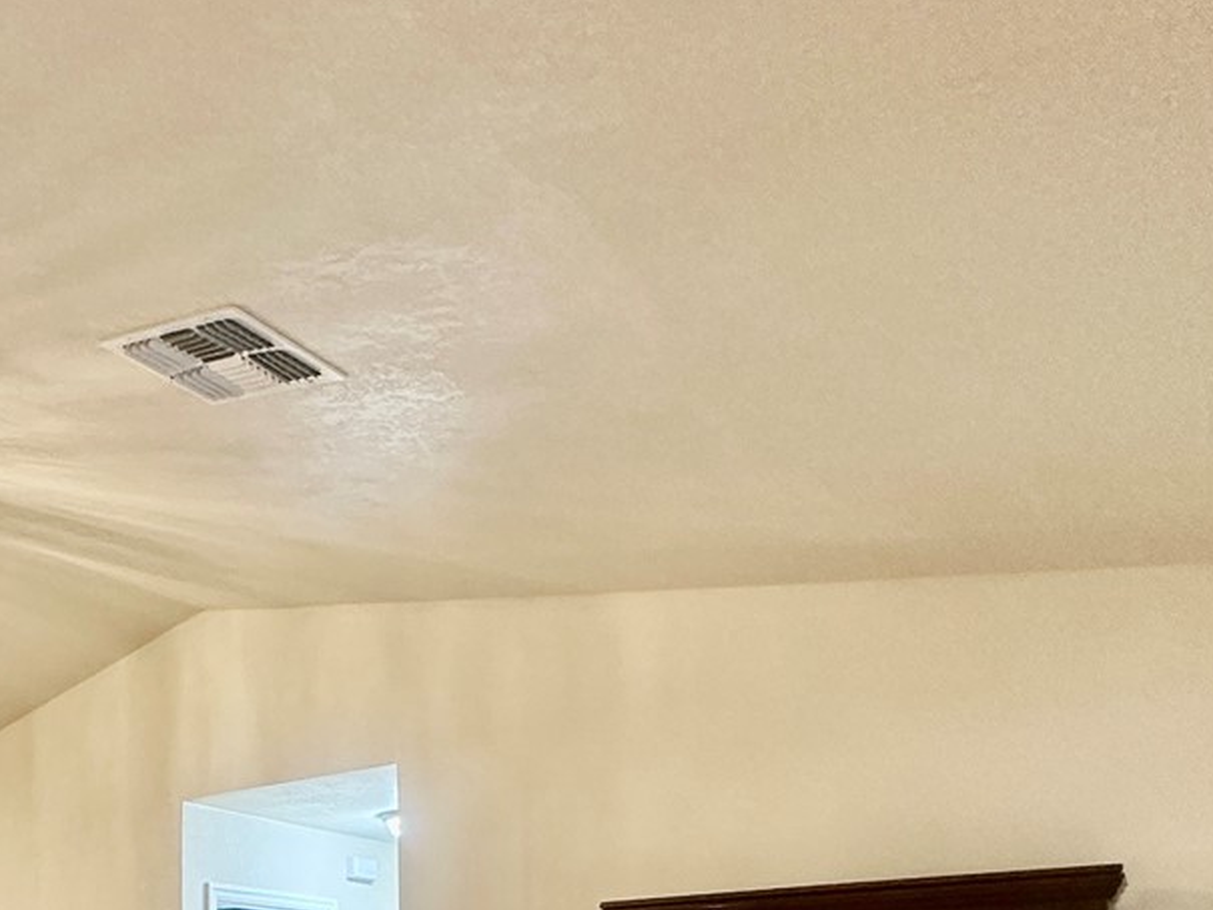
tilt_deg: +0.5
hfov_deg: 44.7
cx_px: 80
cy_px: 1030
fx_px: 1297
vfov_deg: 33.2
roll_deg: -0.6
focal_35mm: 37
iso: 250
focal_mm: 2.22
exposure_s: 1/60
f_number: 2.2
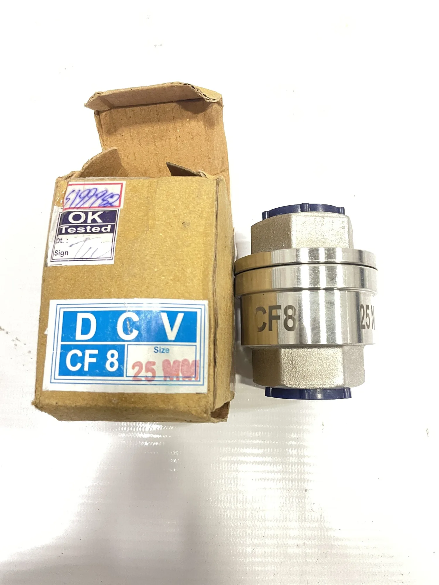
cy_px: 292
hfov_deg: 53.1
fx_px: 440
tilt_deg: -76.6
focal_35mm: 26
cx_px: 220
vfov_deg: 67.3
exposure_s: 1/60
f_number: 1.6
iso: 400
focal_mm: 4.2
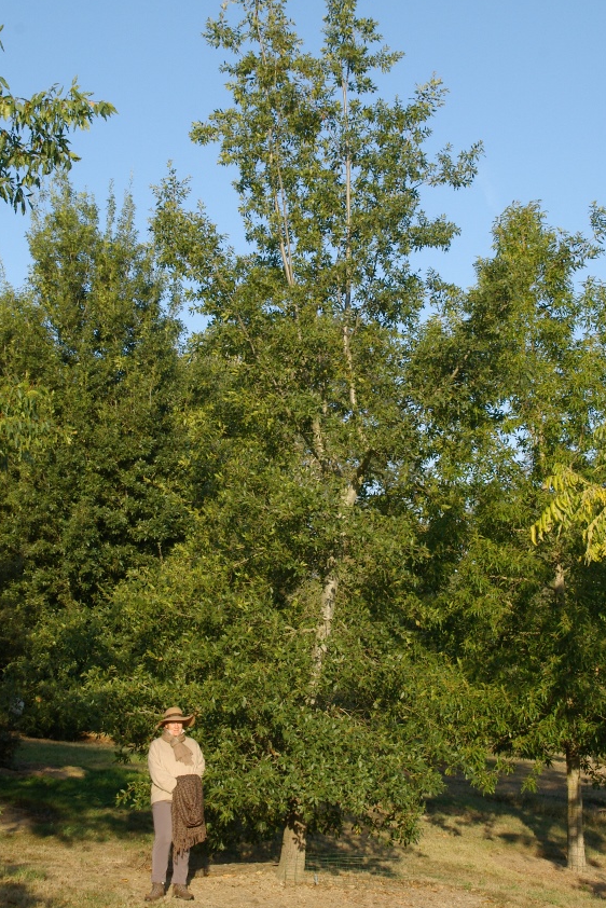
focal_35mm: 73
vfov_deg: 27.7
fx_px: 1842
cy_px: 385
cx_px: 294
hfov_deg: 18.7
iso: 400
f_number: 9.5
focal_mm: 40
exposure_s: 1/350
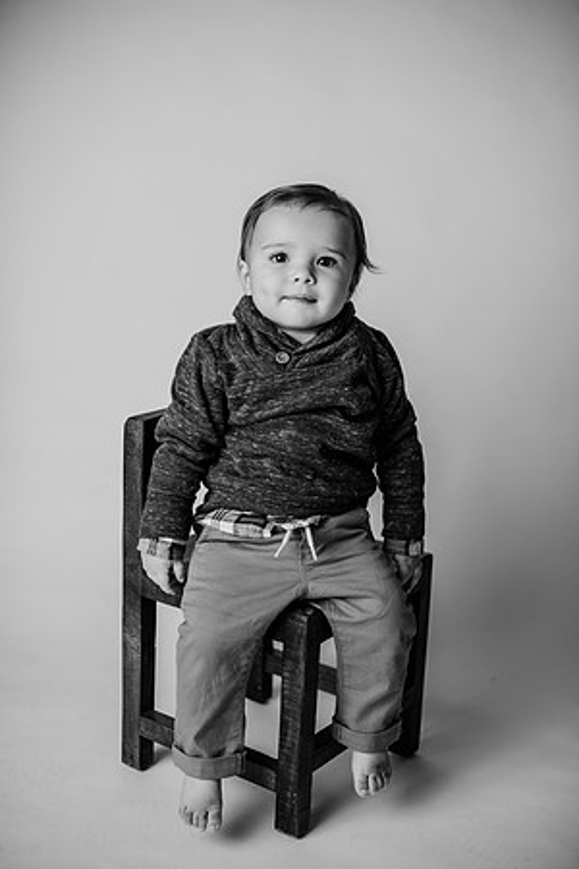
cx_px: 290
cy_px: 434
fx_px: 1206
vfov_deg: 39.6
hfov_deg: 27.0
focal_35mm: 50
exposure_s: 1/160
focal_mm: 50
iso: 100
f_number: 2.2
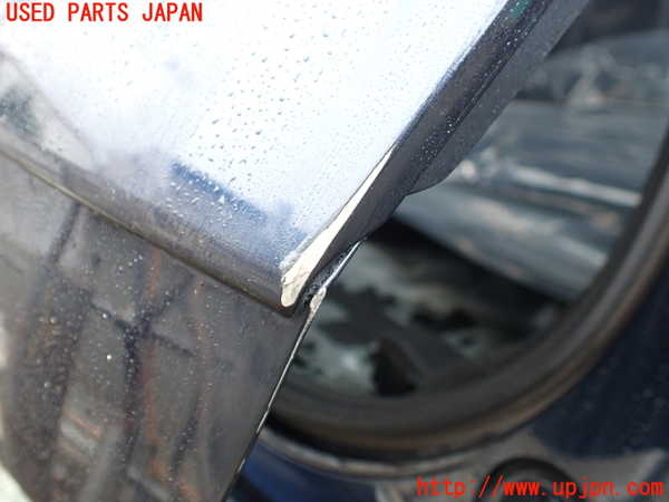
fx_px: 618
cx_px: 334
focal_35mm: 32
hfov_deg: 56.8
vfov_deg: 44.2
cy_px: 251
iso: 320
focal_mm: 5.79
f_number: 2.4
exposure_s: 1/125
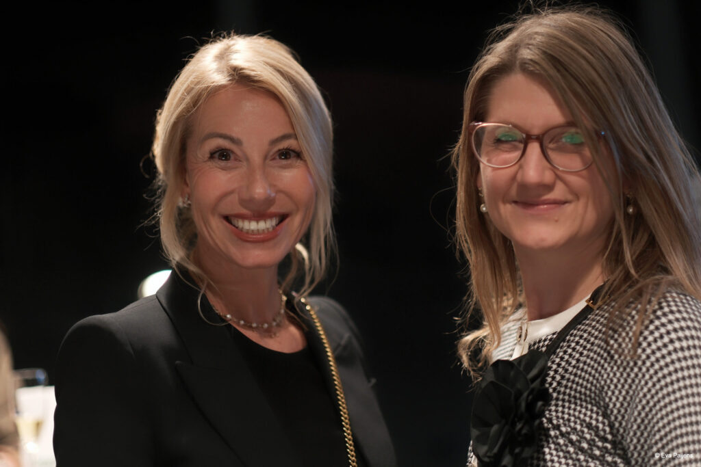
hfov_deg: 24.2
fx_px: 1636
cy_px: 234
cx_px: 350
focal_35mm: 84
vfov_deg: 16.3
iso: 500
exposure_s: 1/125
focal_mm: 56
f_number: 1.2
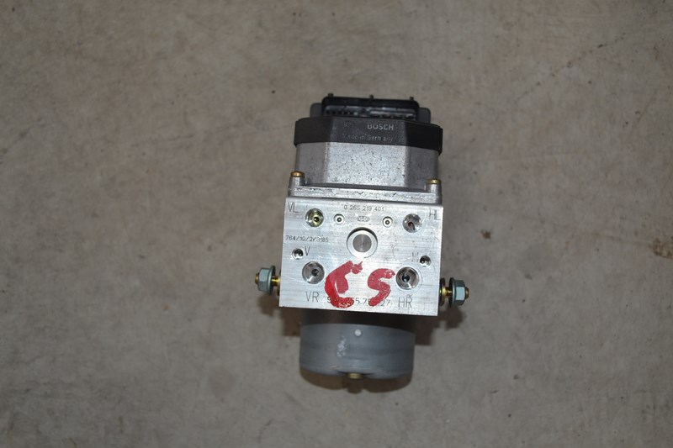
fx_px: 673
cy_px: 224
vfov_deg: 36.9
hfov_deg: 53.1
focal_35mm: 36
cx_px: 336
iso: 220
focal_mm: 24
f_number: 4
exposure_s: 1/60
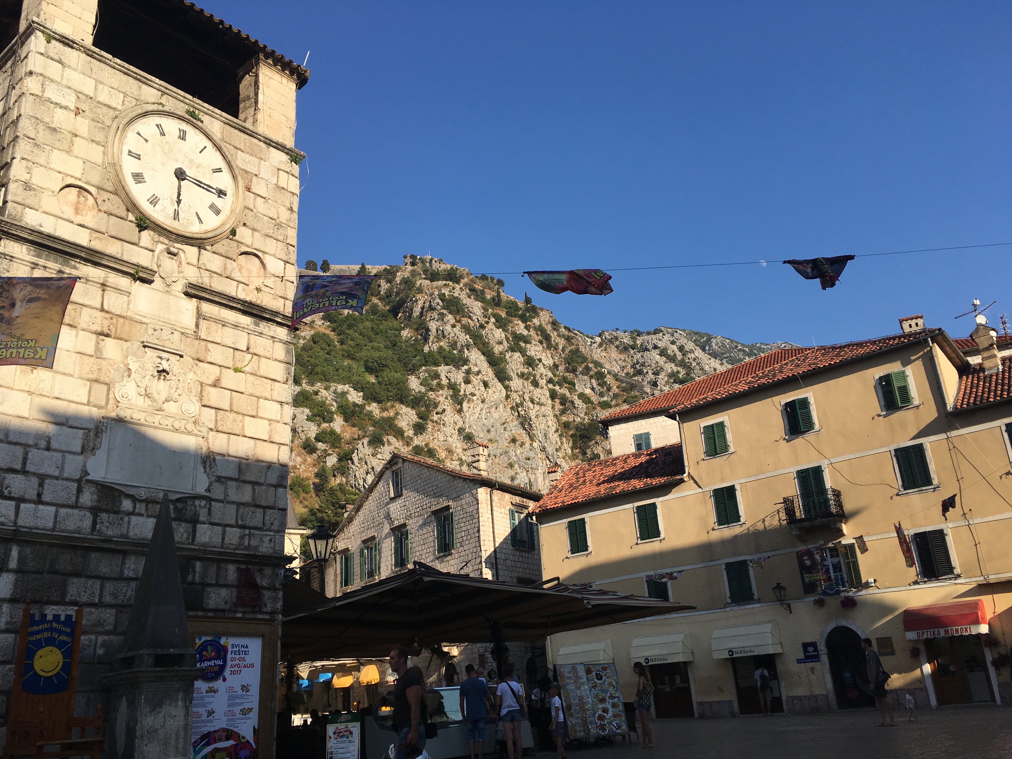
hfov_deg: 61.7
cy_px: 380
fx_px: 848
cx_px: 506
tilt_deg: +20.4
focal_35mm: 29
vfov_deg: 48.2
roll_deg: +4.3
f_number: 2.2
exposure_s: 1/1748
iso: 25
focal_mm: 4.15
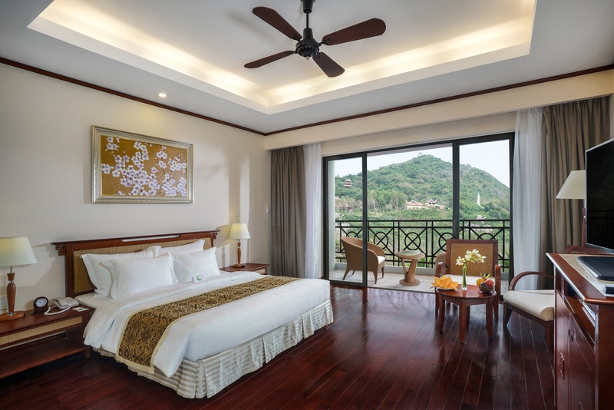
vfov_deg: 67.4
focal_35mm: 18
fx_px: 307
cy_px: 205
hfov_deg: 90.0
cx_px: 307
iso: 200
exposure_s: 1
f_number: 16
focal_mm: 18
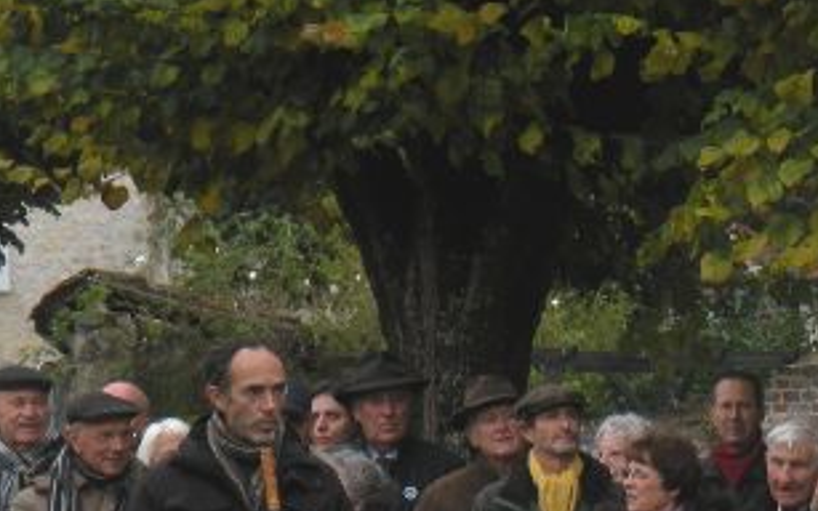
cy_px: 511
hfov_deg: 6.9
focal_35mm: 304
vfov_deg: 4.3
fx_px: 6778
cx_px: 999
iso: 100
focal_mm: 19.4
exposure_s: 1/125
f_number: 4
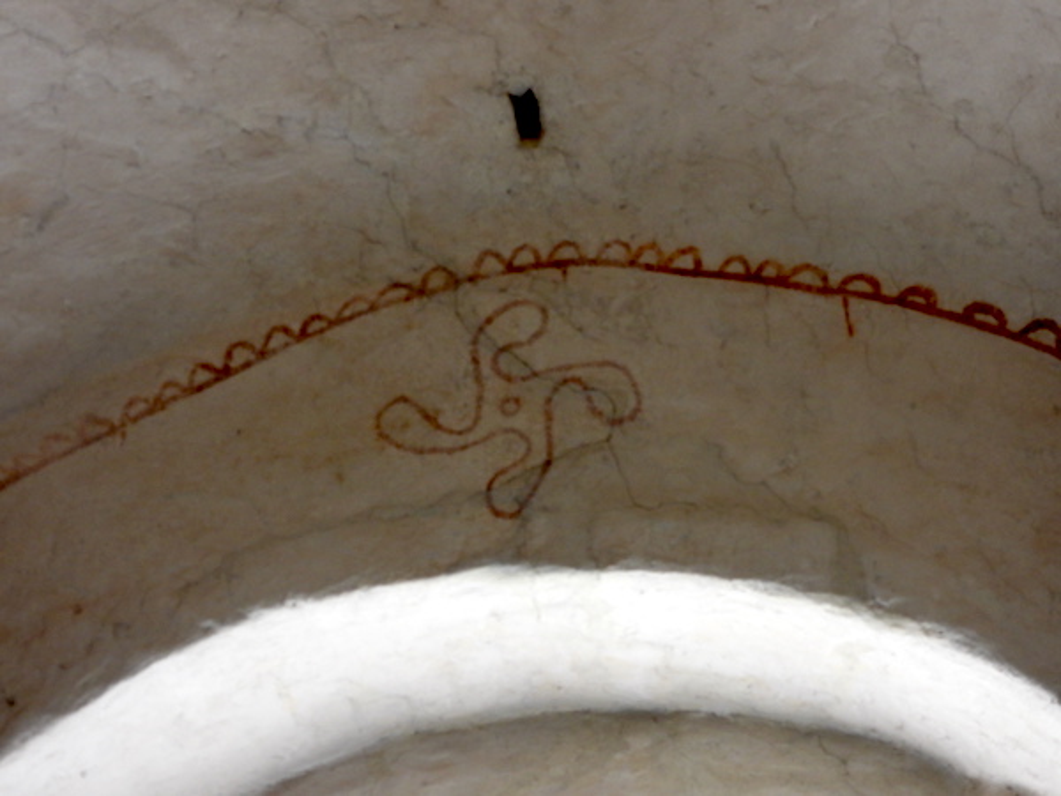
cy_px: 398
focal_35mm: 85
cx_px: 530
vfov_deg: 17.4
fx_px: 2605
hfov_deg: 23.0
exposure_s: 1/60
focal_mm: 15.2
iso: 220
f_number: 4
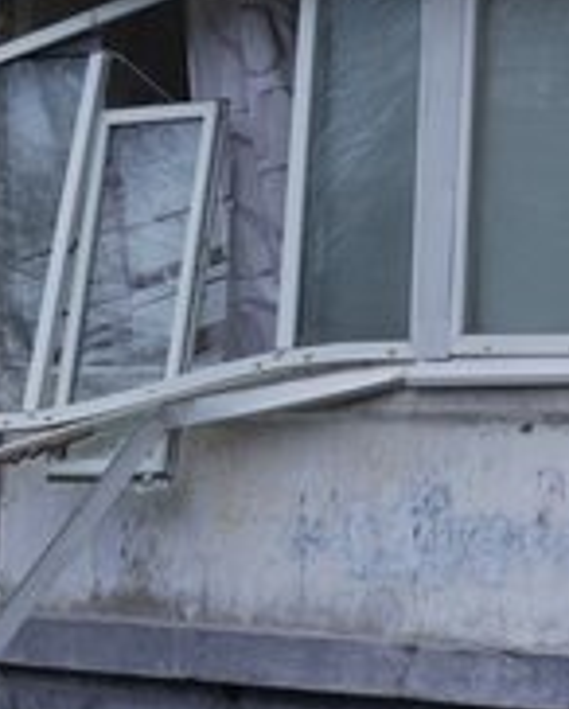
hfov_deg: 9.6
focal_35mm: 161
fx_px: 3383
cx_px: 101
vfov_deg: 12.0
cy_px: 368
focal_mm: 78
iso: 500
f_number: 2.8
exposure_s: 1/100
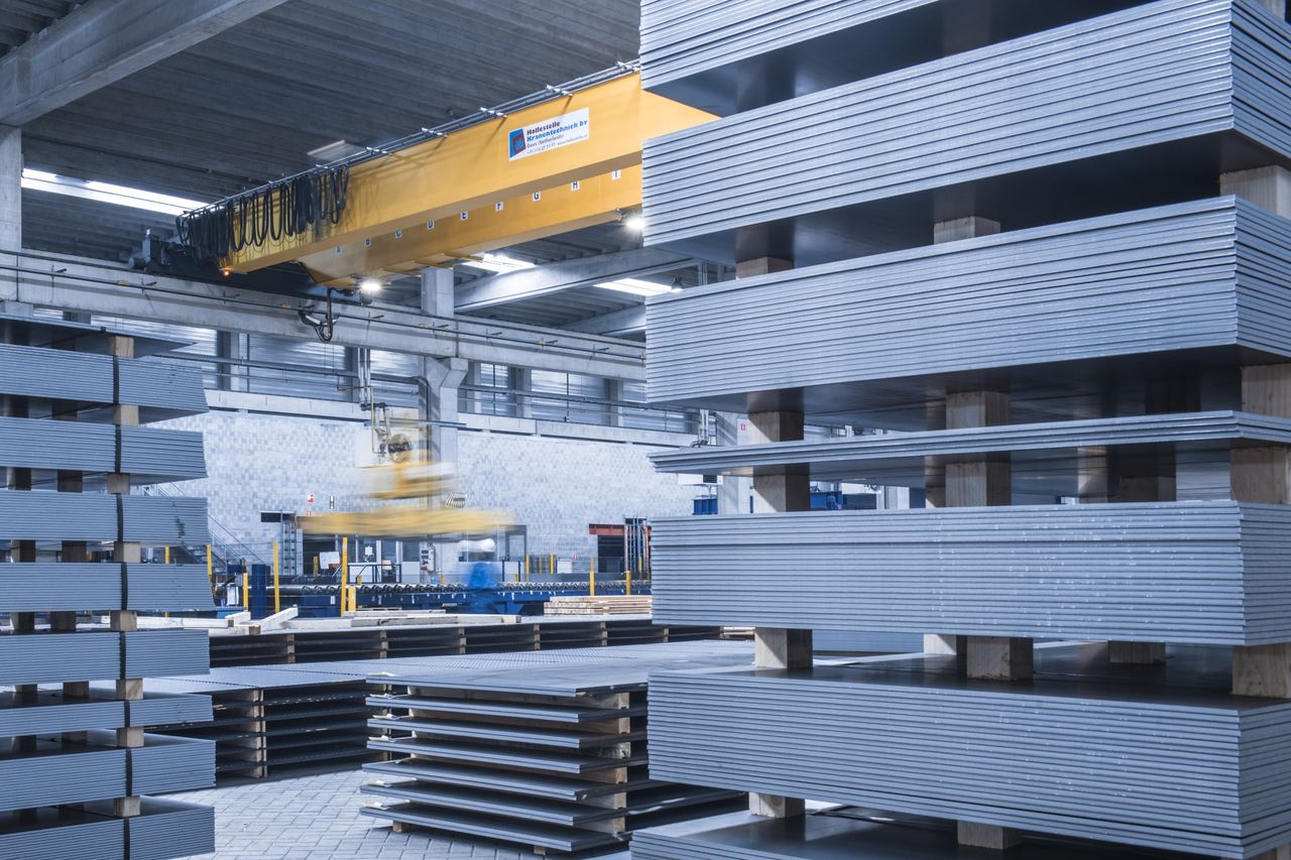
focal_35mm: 32
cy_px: 430
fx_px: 1147
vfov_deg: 41.1
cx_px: 646
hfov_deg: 58.7
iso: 64
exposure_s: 2
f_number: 16
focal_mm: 32
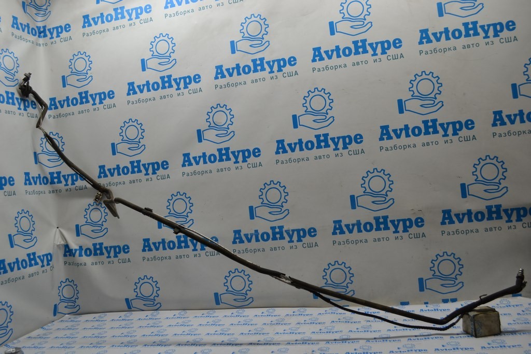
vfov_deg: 40.0
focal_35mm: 33
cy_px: 177
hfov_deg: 57.2
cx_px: 266
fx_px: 487
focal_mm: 22
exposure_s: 1/125
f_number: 5.6
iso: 280
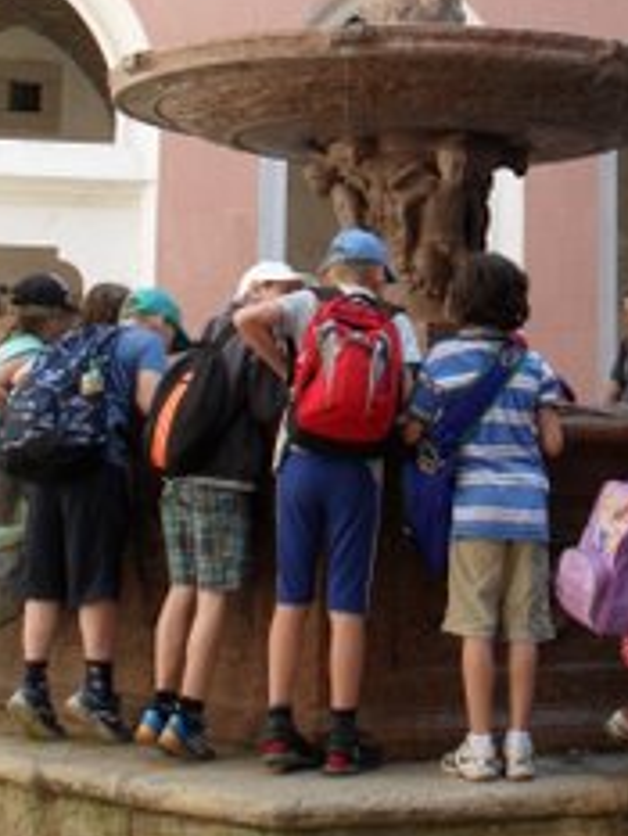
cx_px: 488
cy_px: 208
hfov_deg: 20.3
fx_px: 1740
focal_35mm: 72
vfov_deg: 26.7
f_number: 3.2
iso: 100
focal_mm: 6.3
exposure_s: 1/180
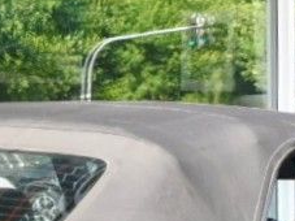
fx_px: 2964
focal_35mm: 348
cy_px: 70
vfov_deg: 4.3
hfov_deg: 5.6
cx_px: -139
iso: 400
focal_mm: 35
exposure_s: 1/250
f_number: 4.5
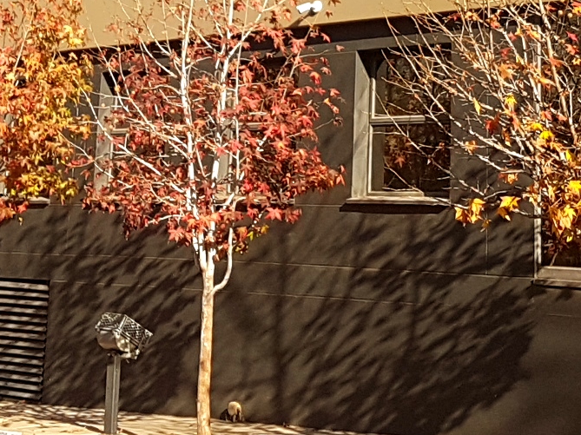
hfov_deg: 17.6
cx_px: 305
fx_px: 1879
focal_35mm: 112
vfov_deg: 12.4
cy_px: -274
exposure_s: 1/1232
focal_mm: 4.2
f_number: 1.7
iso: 40
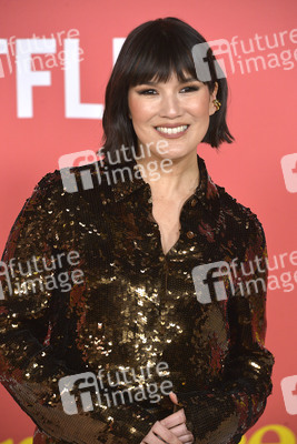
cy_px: 222
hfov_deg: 7.6
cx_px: 148
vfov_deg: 11.4
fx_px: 2225
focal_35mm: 180
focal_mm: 180
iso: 1600
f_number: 6.3
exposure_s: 1/320
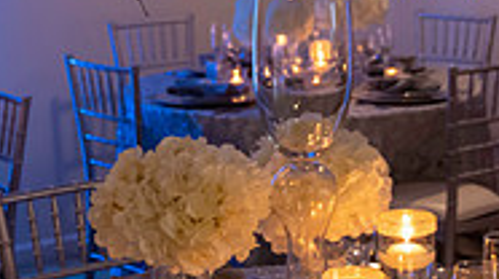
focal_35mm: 108
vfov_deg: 11.0
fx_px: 1427
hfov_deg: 19.8
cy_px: -58
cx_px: 252
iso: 1600
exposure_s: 1/60
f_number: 3
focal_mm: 22
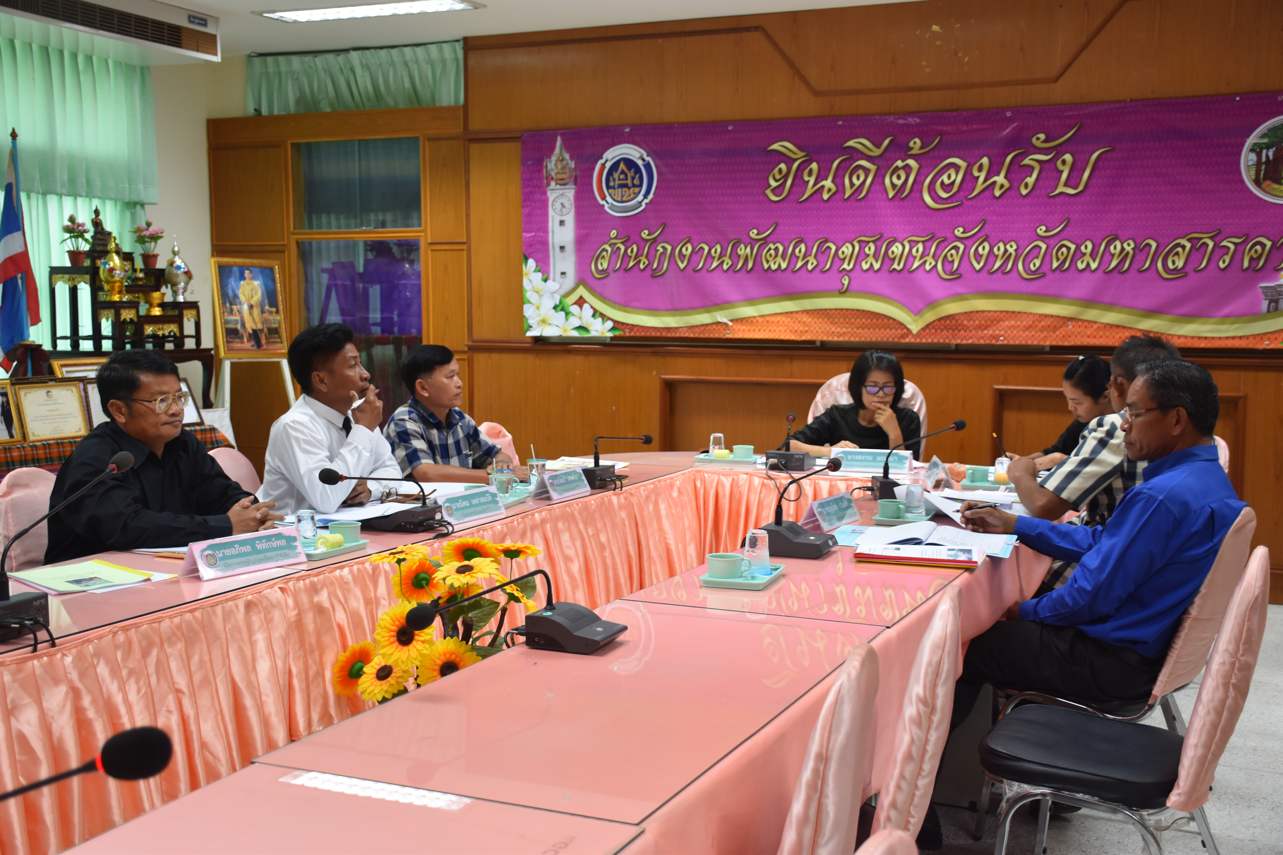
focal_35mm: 40
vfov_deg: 33.0
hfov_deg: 47.9
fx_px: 1443
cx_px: 642
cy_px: 428
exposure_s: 1/60
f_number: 4
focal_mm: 27
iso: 640
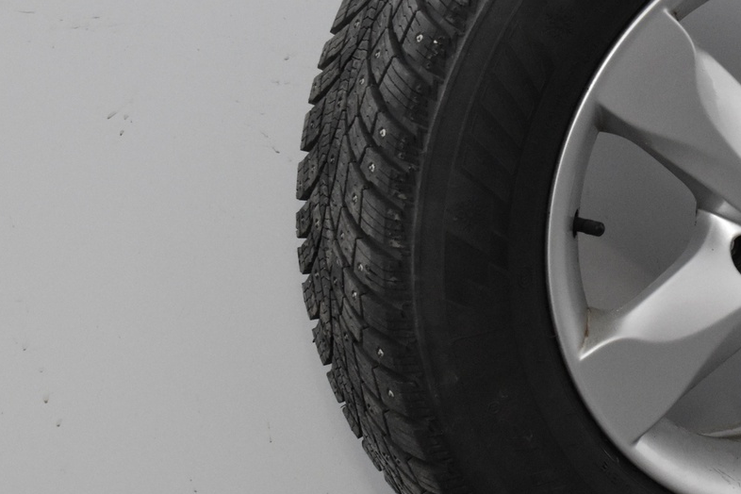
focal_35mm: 139
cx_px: 737
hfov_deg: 14.5
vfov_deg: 9.9
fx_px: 2861
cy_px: 222
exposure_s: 1/100
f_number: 5
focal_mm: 45
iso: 3200
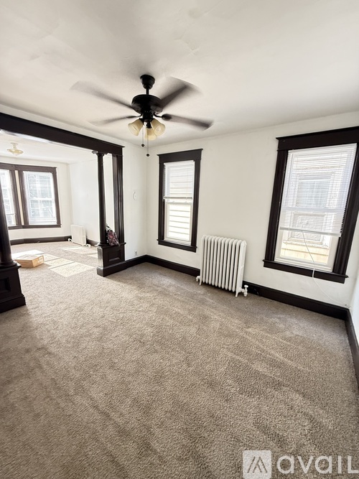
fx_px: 194
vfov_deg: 102.1
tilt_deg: -11.3
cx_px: 180
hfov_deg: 85.7
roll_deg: -1.5
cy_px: 240
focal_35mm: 14
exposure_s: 1/60
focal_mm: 2.22
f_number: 2.2
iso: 400
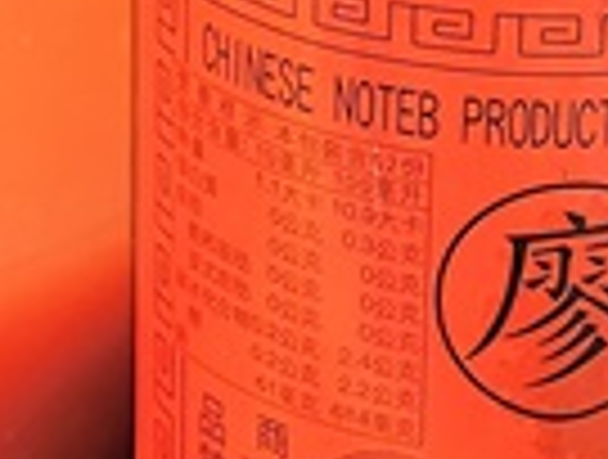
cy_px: -414
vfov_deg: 7.5
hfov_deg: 10.3
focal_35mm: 192
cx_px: 342
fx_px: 3381
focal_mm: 5.4
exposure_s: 1/40
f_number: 1.8
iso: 250
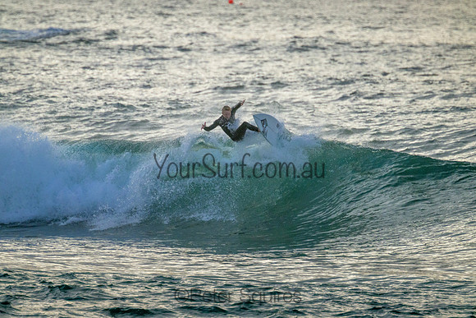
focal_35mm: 800
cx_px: 238
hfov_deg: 2.6
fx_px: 10580
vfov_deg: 1.7
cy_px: 159
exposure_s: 1/1000
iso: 3600
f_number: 11
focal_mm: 800
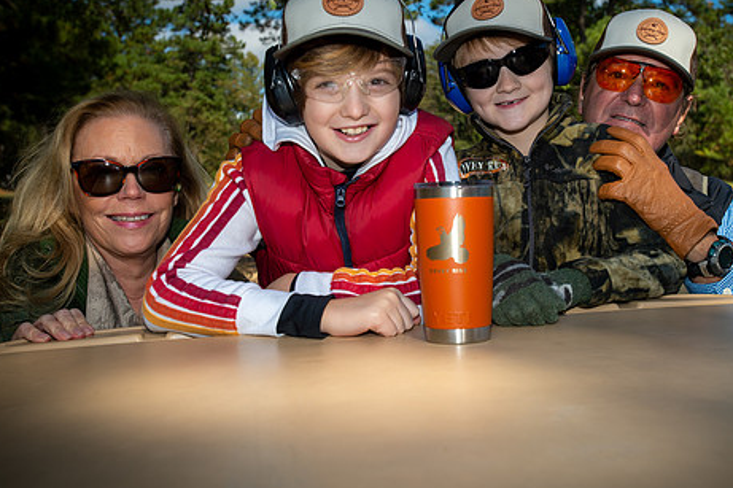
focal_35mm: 44
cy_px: 221
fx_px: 896
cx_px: 425
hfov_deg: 44.4
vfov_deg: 30.5
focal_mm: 35
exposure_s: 1/250
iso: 80
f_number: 6.3
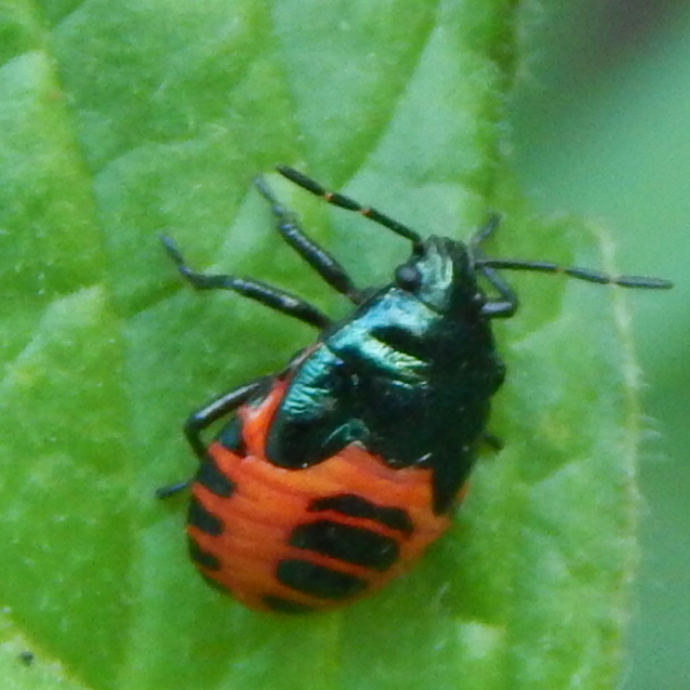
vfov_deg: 14.2
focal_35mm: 123
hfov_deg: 14.2
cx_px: 397
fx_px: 2774
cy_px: 345
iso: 400
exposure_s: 1/25
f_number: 4.5
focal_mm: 18.7
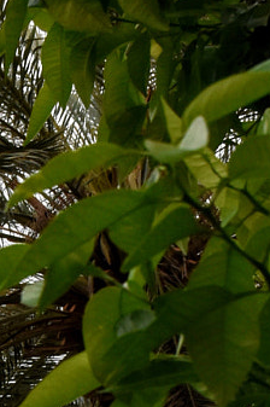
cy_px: 632
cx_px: -316
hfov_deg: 6.8
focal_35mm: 192
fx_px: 2169
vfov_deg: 10.3
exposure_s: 1/125
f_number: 7.1
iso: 320
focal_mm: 27
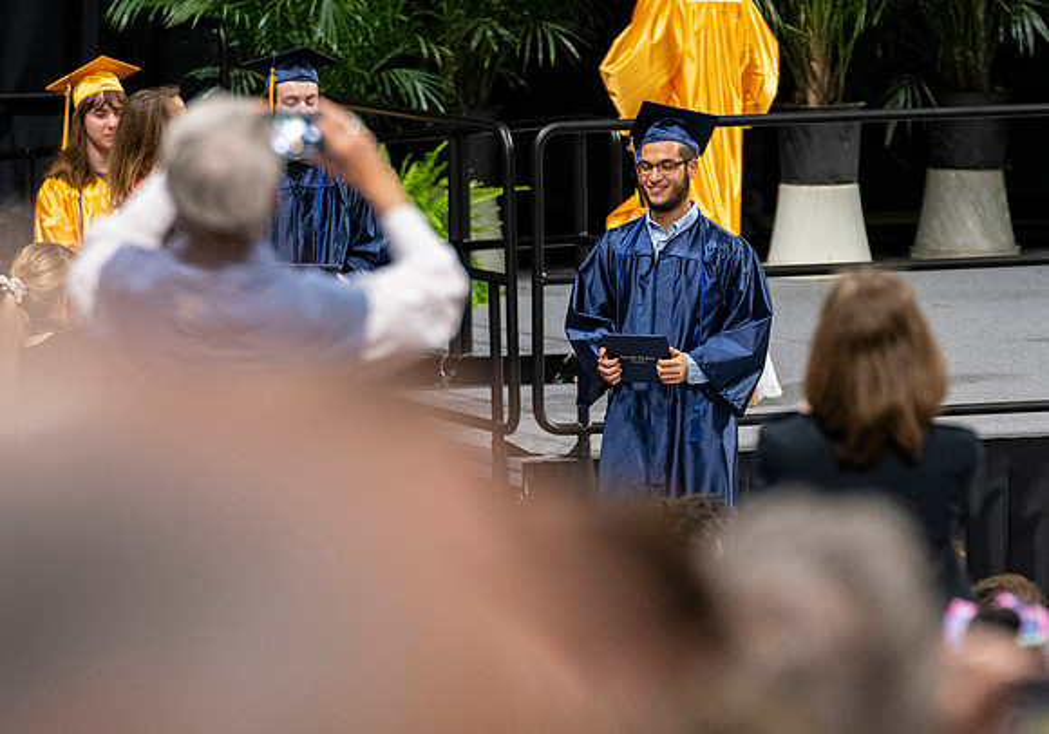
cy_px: 381
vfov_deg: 4.1
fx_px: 10285
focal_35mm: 348
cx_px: 656
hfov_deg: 5.8
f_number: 4
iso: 2000
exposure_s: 1/200
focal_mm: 200
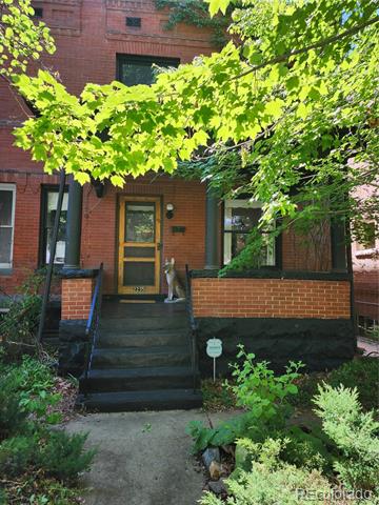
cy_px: 252
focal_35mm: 23
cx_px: 190
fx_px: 336
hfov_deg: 58.9
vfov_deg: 73.9
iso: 25
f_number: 1.8
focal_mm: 6.4
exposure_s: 1/180
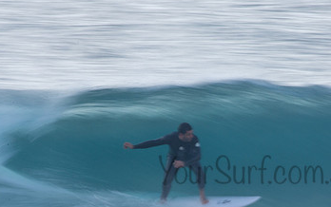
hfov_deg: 1.7
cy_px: 162
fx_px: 11491
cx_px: 257
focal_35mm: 1273
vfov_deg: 1.0
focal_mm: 500
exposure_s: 1/15
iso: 100
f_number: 29
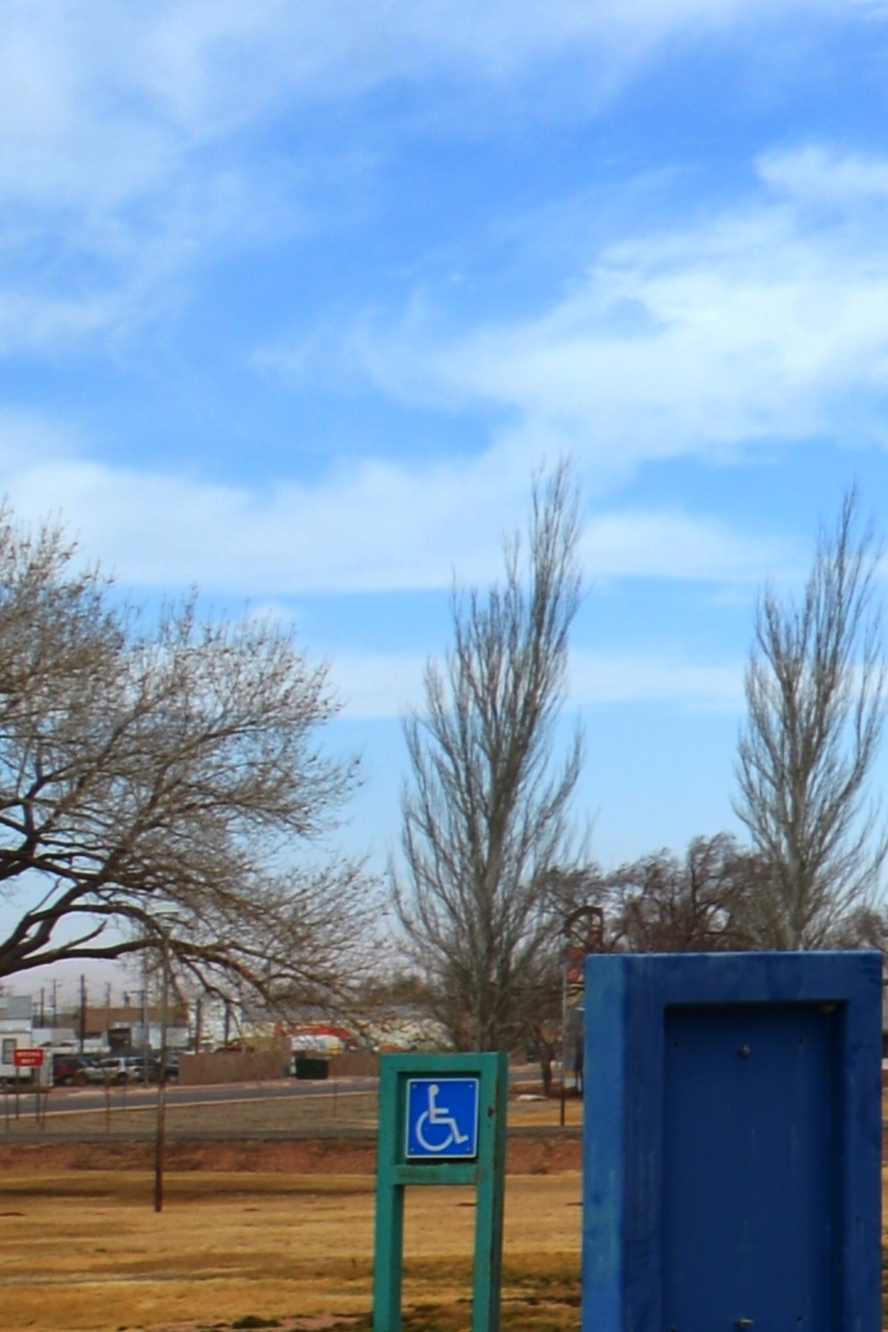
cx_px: 3212
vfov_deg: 15.4
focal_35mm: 133
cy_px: 396
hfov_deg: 7.9
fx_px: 4921
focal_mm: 24
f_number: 9
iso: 100
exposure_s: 1/320
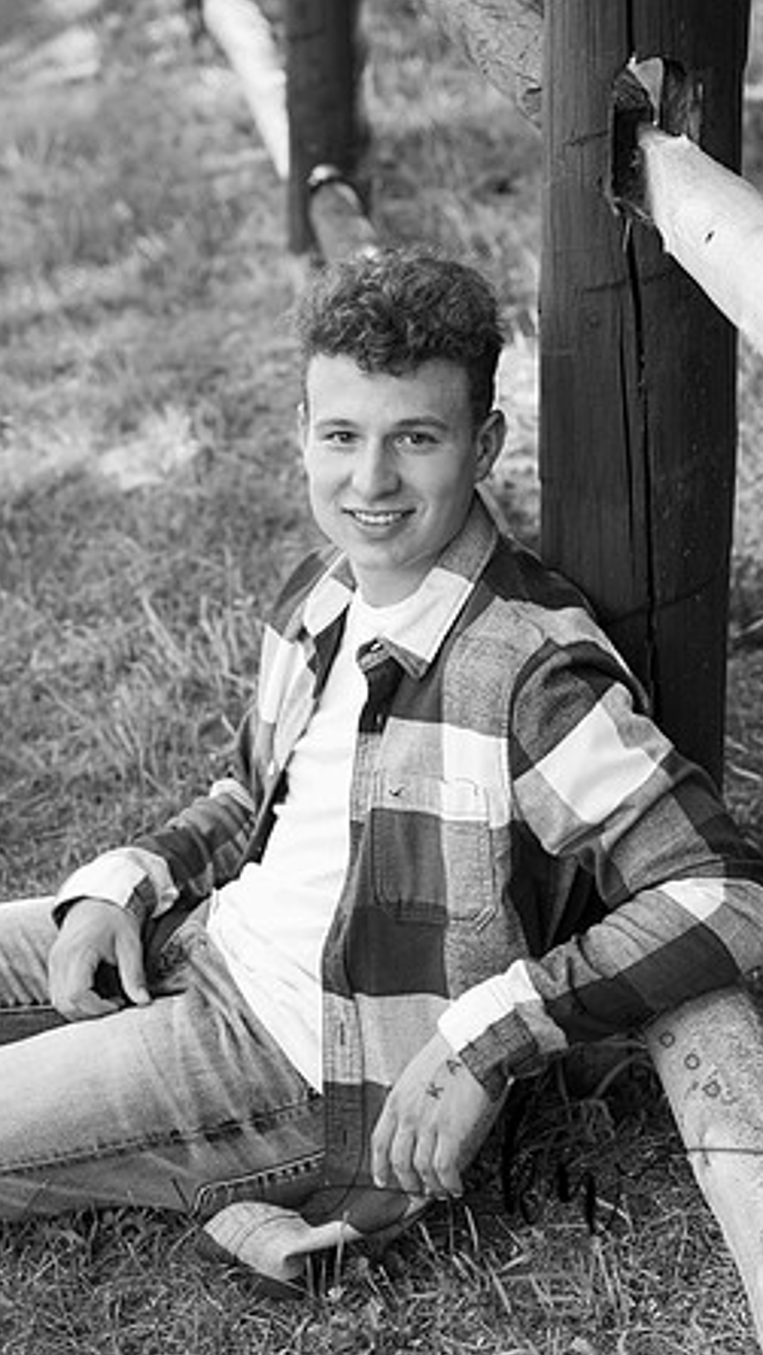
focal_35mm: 74
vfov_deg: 28.6
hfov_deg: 16.3
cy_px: 678
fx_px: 2661
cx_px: 389
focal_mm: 70
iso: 400
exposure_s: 1/200
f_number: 5
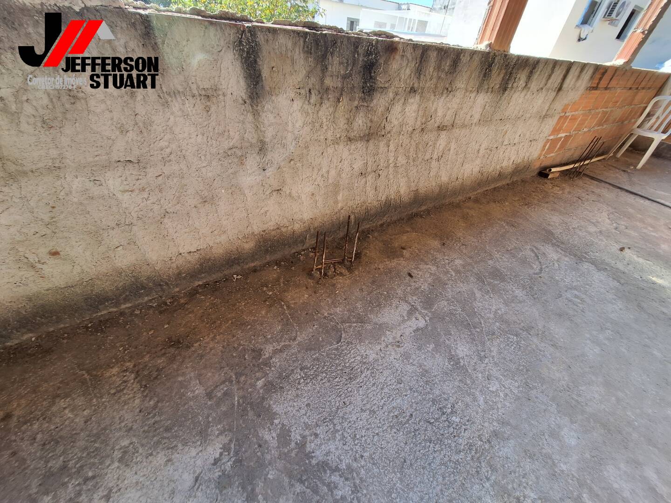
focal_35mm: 13
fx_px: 252
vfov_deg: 89.9
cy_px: 252
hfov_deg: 106.2
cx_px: 336
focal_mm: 1.74
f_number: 2.2
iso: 40
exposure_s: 1/143
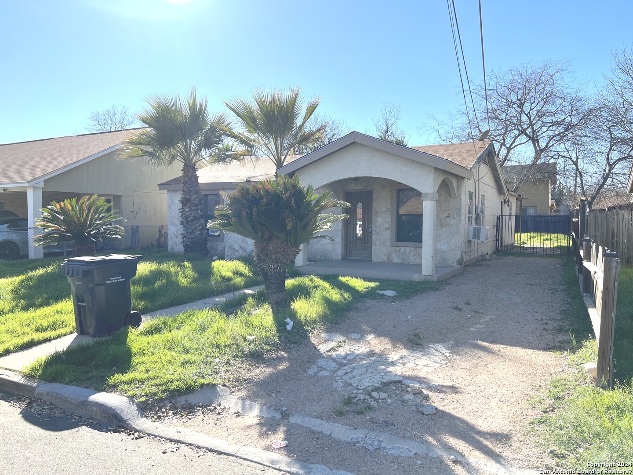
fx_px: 475
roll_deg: -0.2
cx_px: 316
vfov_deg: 53.1
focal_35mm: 26
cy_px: 238
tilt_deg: -2.7
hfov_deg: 67.3
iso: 50
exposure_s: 1/2994
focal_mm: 5.7
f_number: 1.5
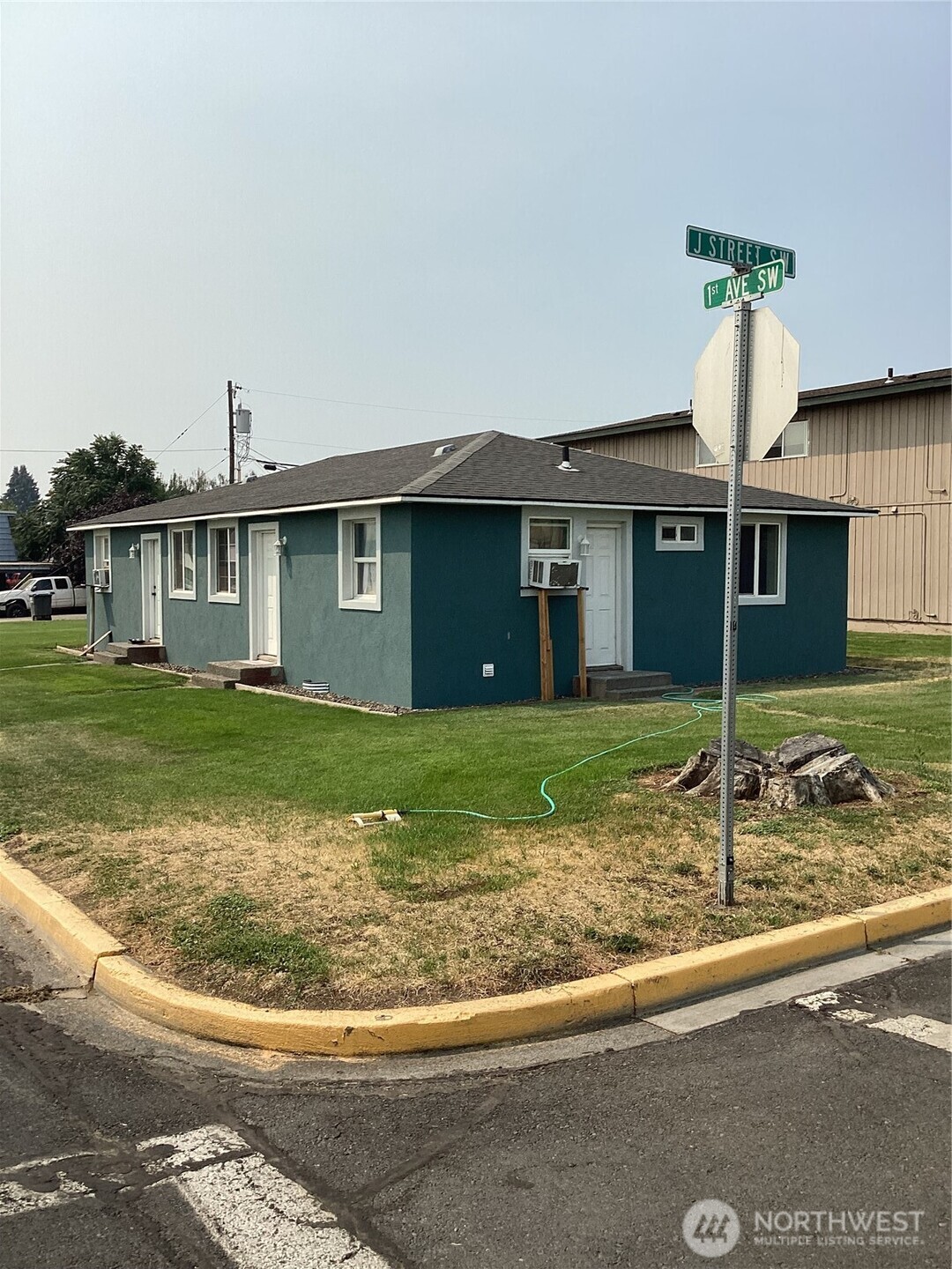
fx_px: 1137
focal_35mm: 31
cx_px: 476
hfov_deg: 45.4
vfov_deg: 58.4
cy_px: 634
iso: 25
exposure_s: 1/1942
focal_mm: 3.3
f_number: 2.4
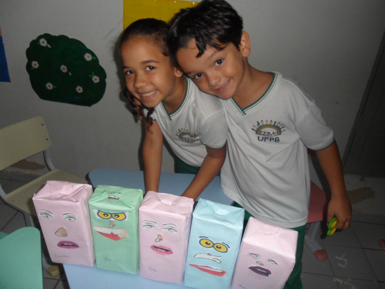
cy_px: 144
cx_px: 192
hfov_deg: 65.3
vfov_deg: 51.4
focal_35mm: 27
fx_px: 300
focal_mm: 4.9
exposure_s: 1/45
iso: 160
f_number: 8.9
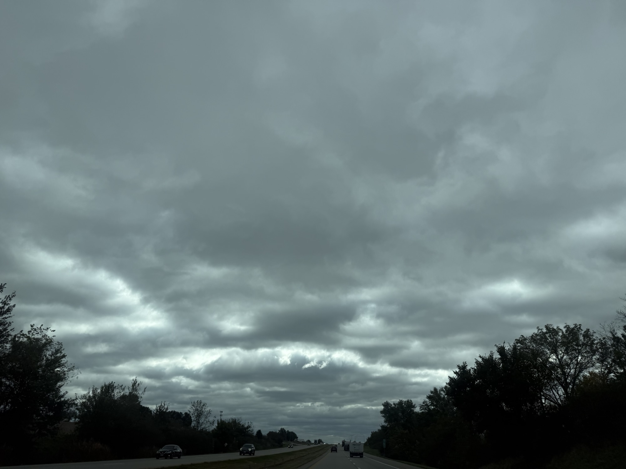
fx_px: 434
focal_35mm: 24
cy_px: 234
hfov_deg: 71.6
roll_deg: -2.2
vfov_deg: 56.8
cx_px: 313
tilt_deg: +25.5
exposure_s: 1/6173
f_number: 1.78
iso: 80
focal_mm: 6.76
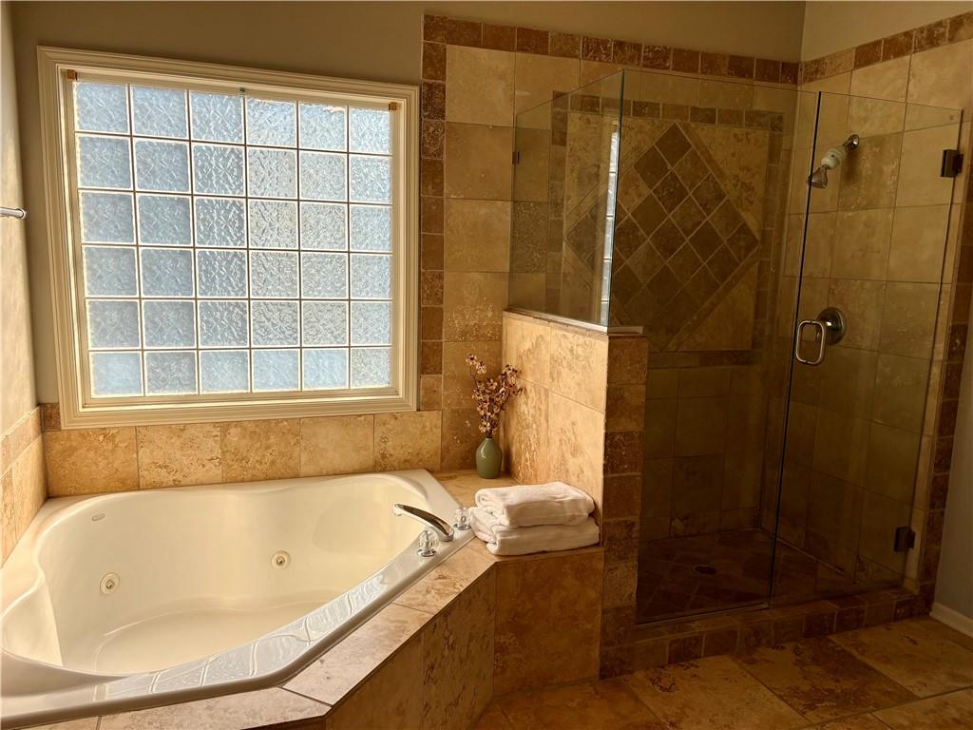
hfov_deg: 67.3
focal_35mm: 26
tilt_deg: -10.0
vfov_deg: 53.1
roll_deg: -2.1
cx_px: 486
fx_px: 731
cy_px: 365
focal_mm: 5.96
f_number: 1.6
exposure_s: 1/884
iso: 50
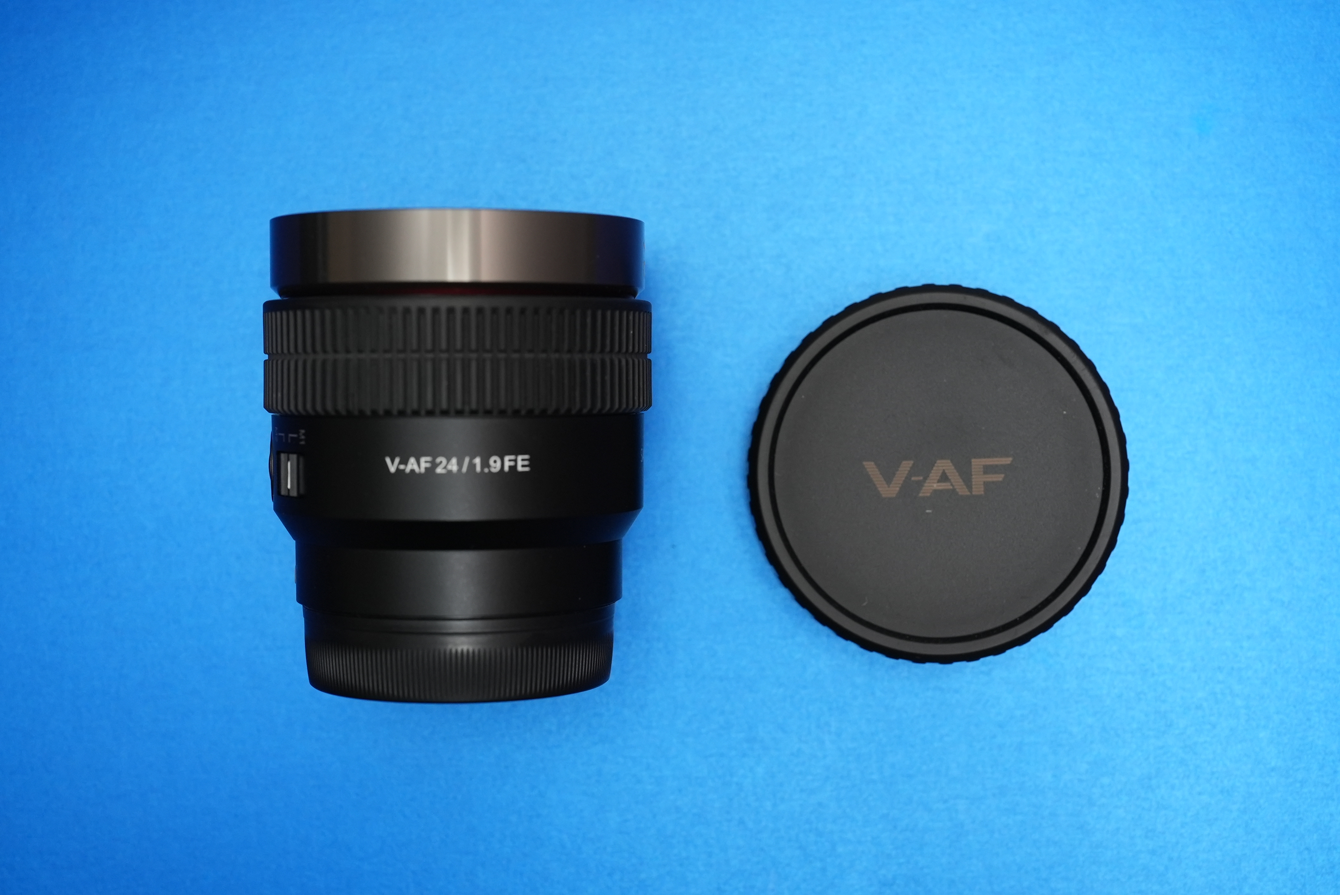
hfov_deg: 39.6
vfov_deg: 27.0
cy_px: 448
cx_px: 670
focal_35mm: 50
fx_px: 1862
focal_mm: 50
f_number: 5
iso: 2500
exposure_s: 1/100
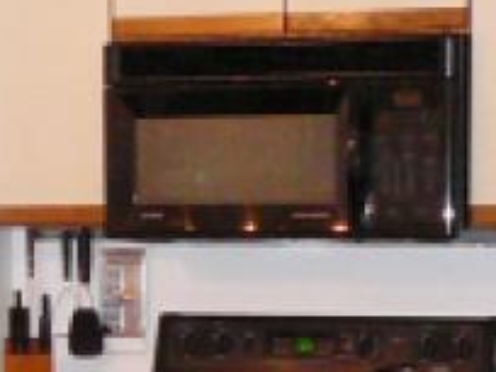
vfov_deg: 8.1
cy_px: 689
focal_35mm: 176
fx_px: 2522
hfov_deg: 11.2
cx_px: 146
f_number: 2.8
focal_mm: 5.2
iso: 400
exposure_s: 1/30
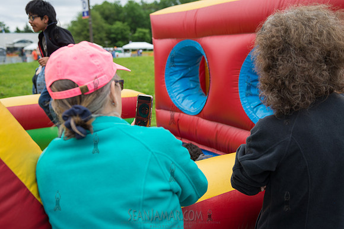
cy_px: 114
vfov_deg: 37.9
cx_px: 172
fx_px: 335
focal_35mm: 35
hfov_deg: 54.4
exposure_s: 1/800
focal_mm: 35
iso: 200
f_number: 3.5
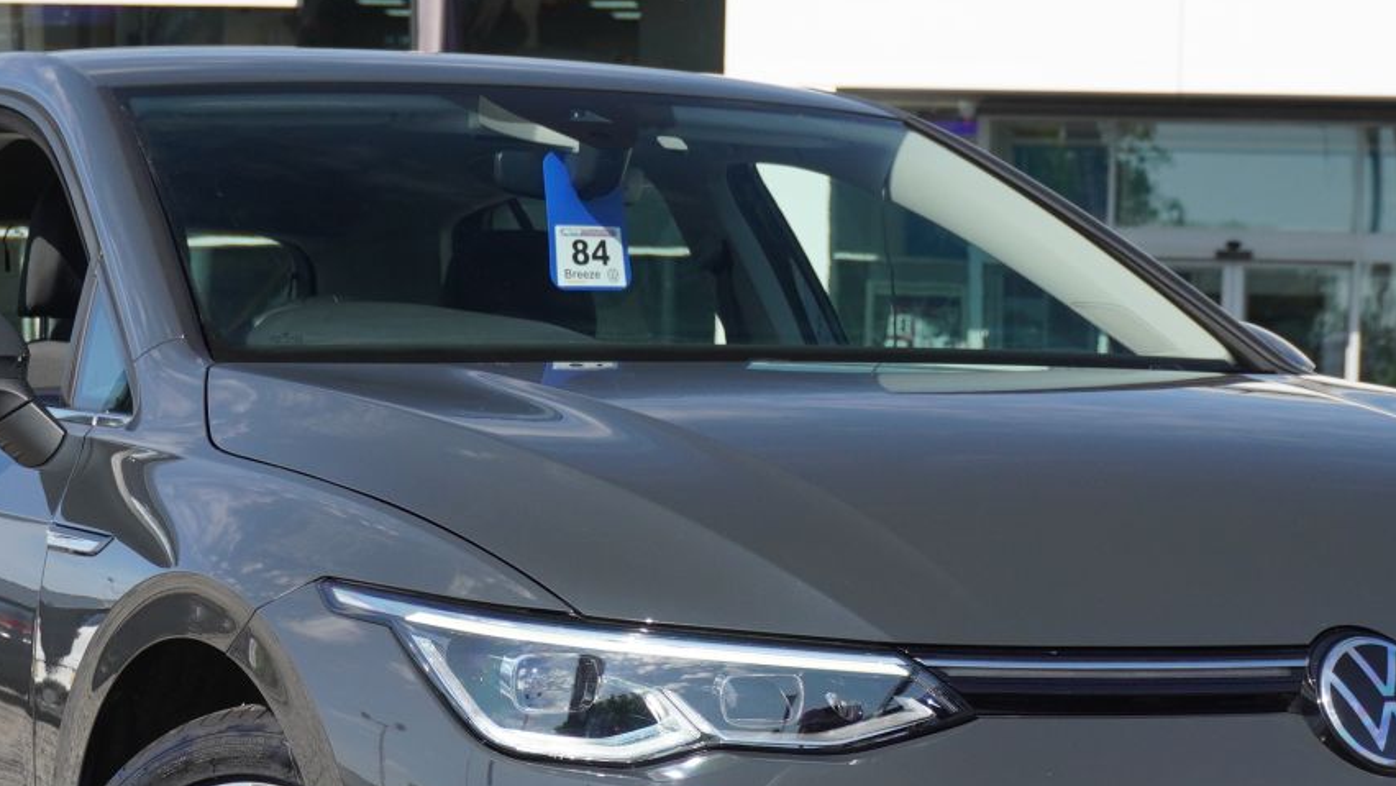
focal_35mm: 121
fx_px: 4479
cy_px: 706
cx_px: 700
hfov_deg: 17.7
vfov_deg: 10.0
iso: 400
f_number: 5.6
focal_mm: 41
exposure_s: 1/1000
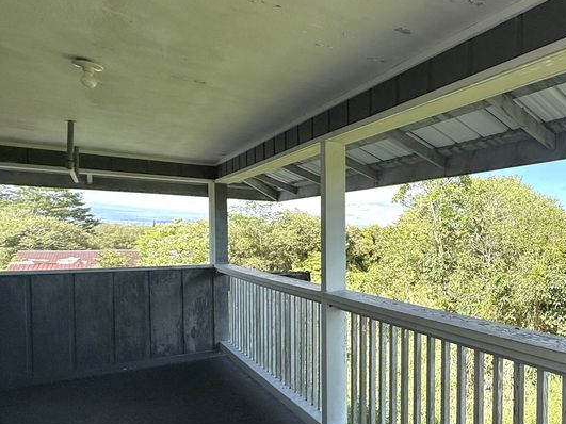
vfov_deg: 51.0
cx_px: 529
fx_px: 441
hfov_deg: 55.0
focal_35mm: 27
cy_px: 251
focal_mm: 2.22
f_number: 2.2
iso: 50
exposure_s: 1/1087
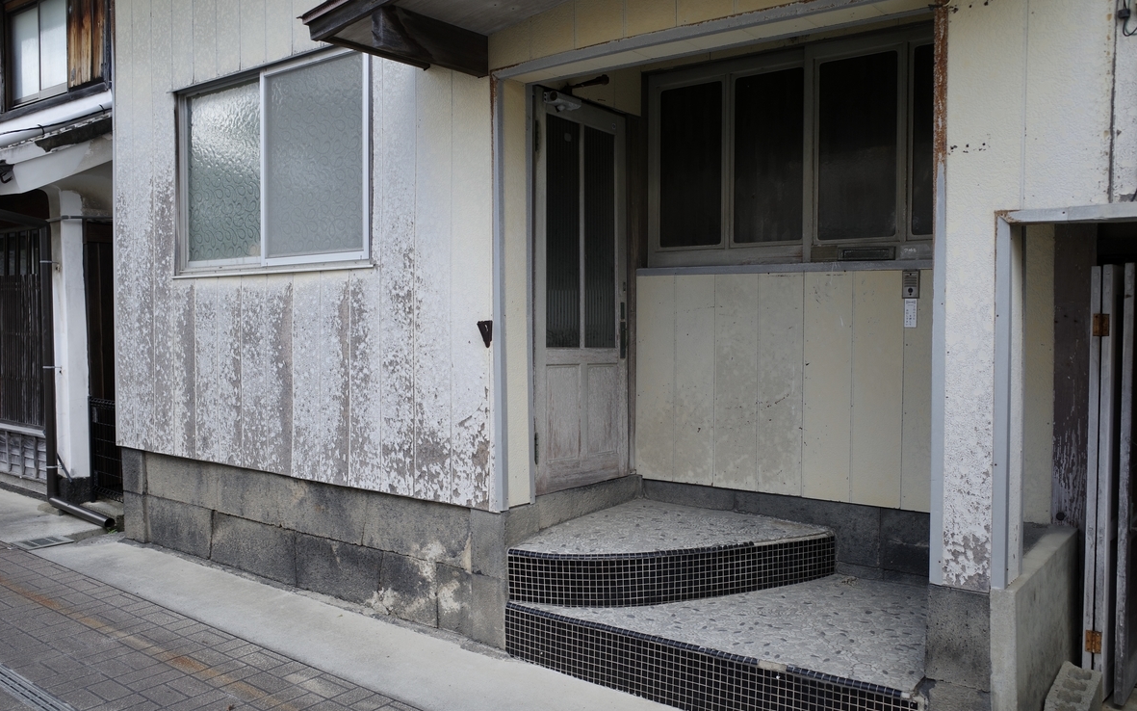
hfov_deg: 64.6
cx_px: 573
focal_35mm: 29
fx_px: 899
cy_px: 364
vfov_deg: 43.1
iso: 100
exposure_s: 1/125
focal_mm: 18.3
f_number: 3.2
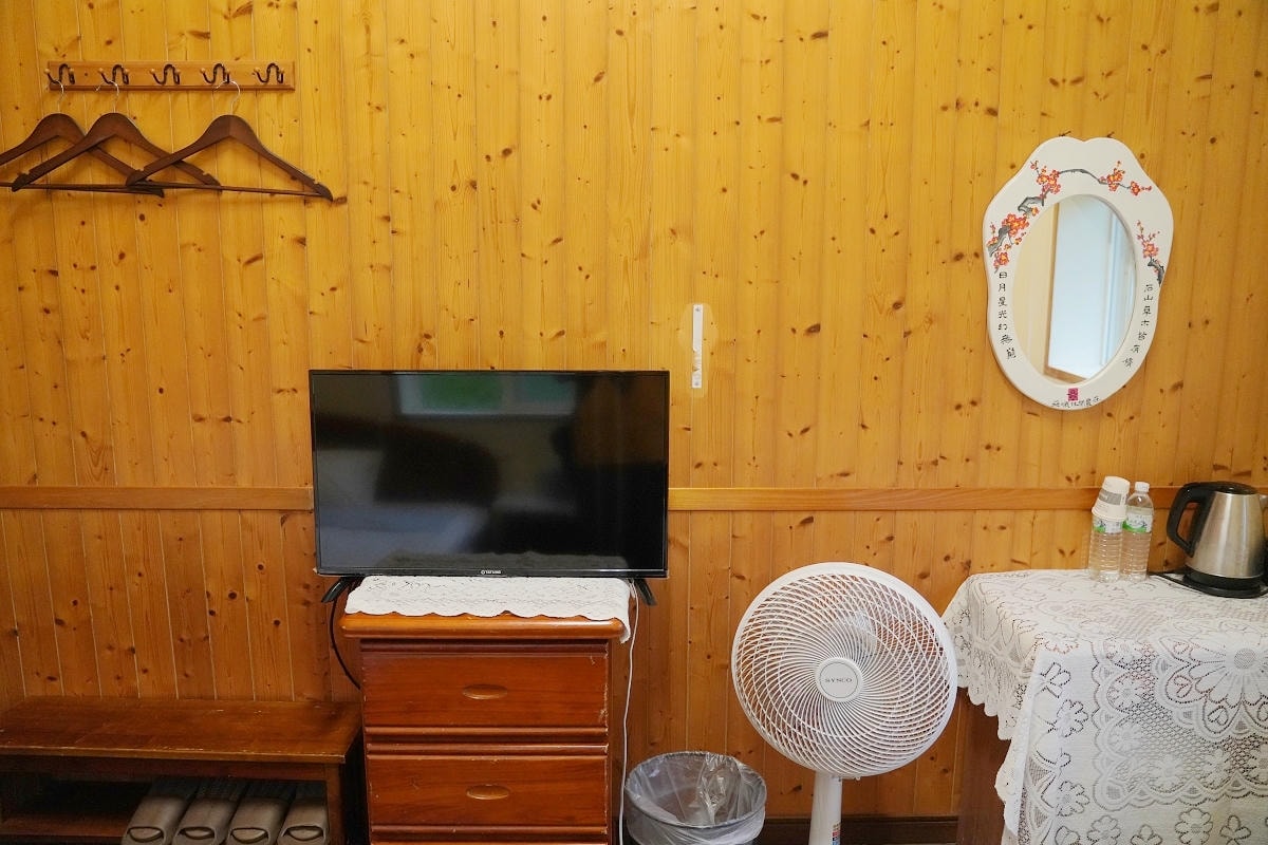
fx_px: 986
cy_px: 422
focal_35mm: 28
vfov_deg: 46.4
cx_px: 634
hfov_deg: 65.5
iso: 5000
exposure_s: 1/160
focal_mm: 28
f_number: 2.8
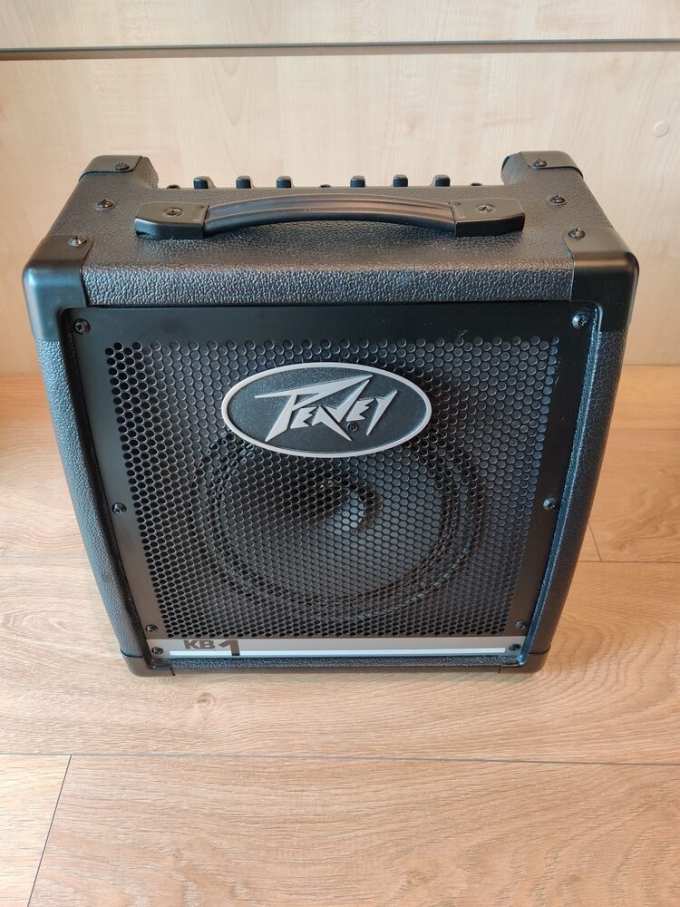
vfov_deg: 65.3
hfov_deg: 51.4
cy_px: 454
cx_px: 340
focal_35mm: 27
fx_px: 707
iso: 500
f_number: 1.65
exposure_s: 1/33
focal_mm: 4.75
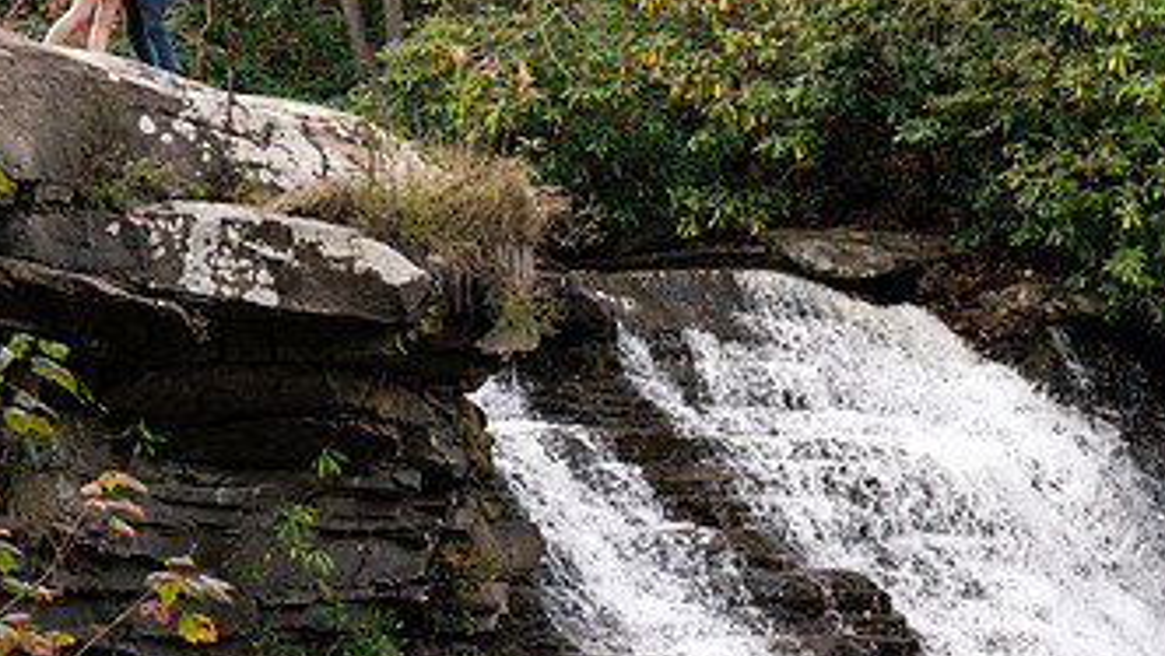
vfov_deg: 9.5
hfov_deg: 16.7
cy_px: 317
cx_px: 719
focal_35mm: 128
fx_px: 3955
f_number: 8
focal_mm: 70
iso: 1250
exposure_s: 1/200
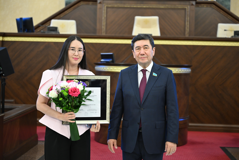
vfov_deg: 18.9
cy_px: 81
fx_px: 478
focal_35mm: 72
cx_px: 119
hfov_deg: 28.1
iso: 2000
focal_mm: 69
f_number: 2.8
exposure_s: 1/160
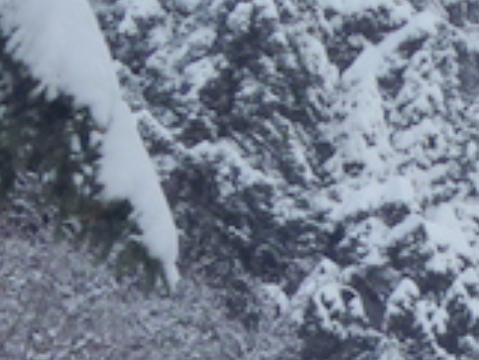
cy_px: 509
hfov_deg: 7.6
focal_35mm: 248
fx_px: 3434
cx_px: 973
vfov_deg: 5.9
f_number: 5
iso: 80
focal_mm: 8.9
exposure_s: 1/320
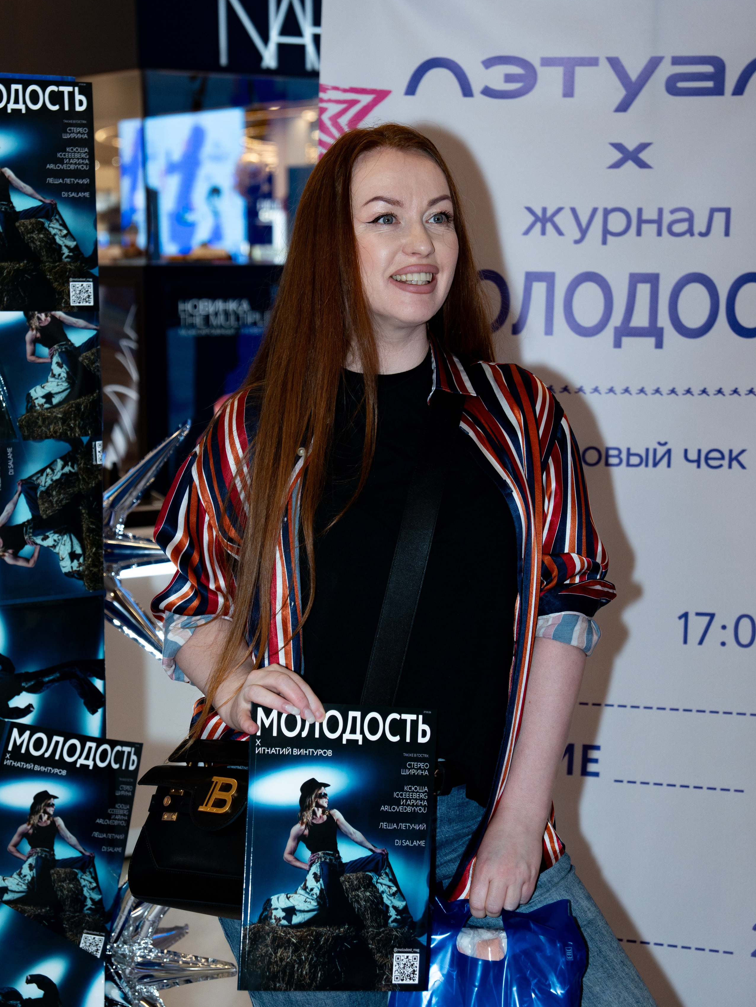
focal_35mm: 75
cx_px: 379
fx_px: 2184
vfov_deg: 26.0
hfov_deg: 19.6
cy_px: 475
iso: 400
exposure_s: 1/320
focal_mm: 46
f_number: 3.5
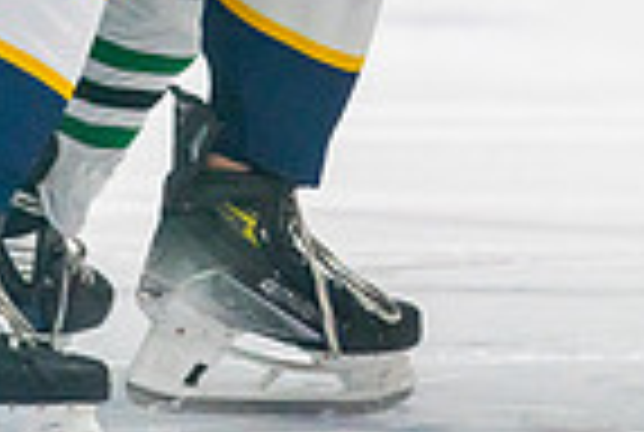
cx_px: 432
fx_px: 14520
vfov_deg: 1.7
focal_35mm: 810
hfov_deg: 2.5
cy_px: -421
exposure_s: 1/1600
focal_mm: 200
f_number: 2.8
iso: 4000
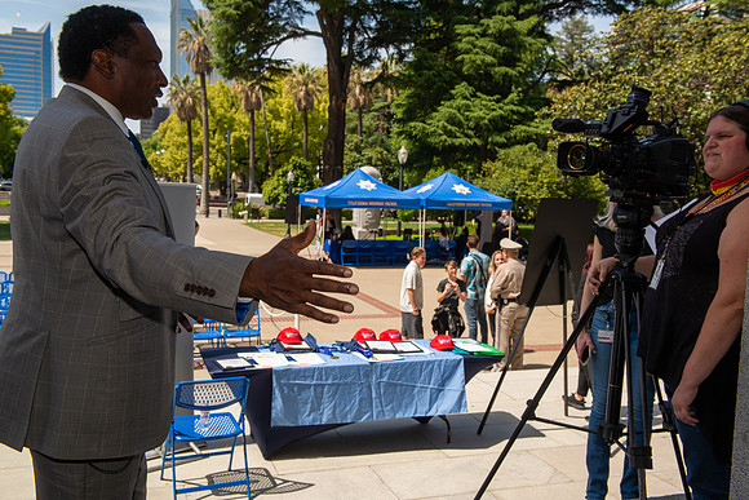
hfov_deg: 53.1
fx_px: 749
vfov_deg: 36.9
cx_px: 374
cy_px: 250
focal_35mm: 36
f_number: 8
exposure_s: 1/200
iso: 100
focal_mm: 36
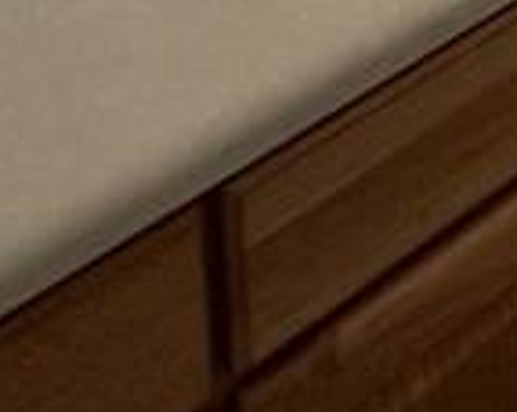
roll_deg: -1.4
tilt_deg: -8.6
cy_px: -786
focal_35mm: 98
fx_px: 1497
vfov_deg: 11.0
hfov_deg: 15.6
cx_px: 1030
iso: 200
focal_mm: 2.22
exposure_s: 1/120
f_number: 2.2
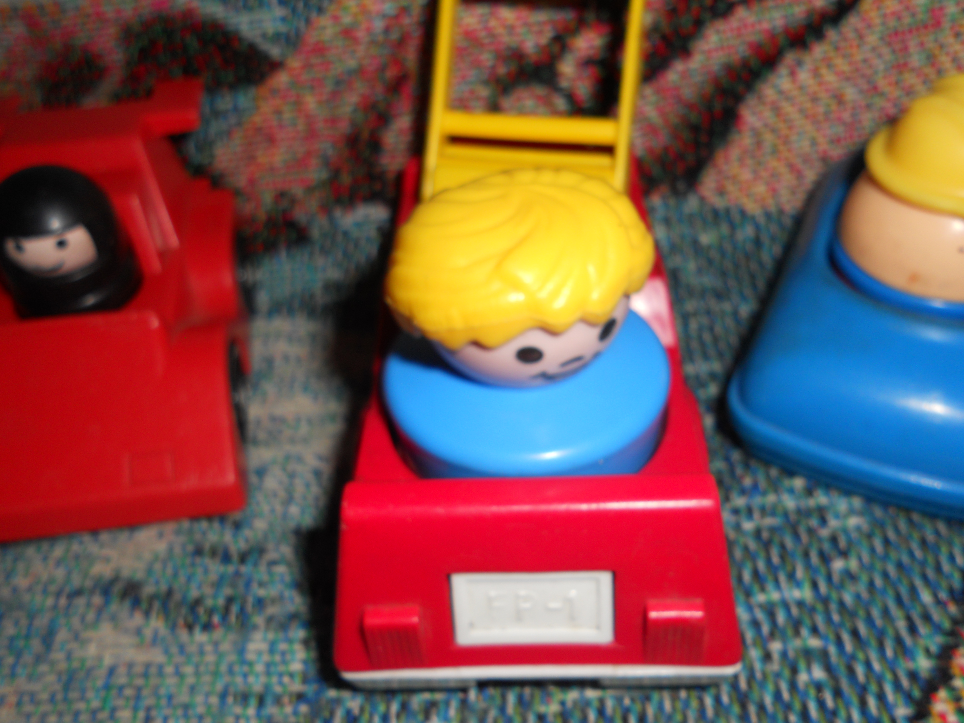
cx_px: 482
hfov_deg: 56.8
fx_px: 891
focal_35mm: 32
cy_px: 362
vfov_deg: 44.2
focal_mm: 5.8
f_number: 8.8
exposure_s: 1/25
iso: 80
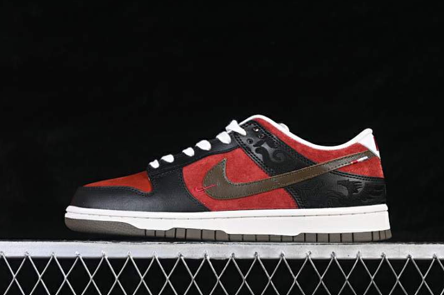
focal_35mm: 77
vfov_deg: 17.7
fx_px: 949
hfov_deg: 26.3
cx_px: 226
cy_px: 148
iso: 160
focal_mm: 50
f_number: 6.3
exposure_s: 1/60
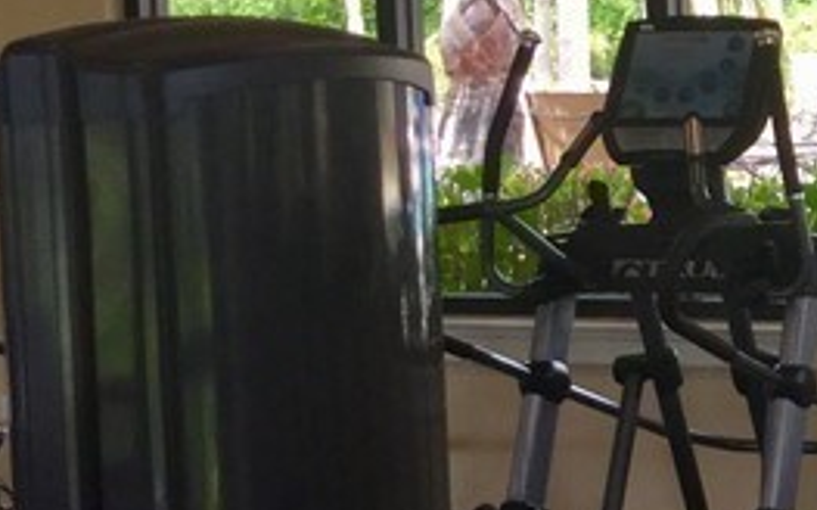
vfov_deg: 10.2
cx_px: 1469
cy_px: 283
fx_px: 2848
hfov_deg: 14.4
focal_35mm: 128
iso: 32
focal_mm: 3.3
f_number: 2.4
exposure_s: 1/60
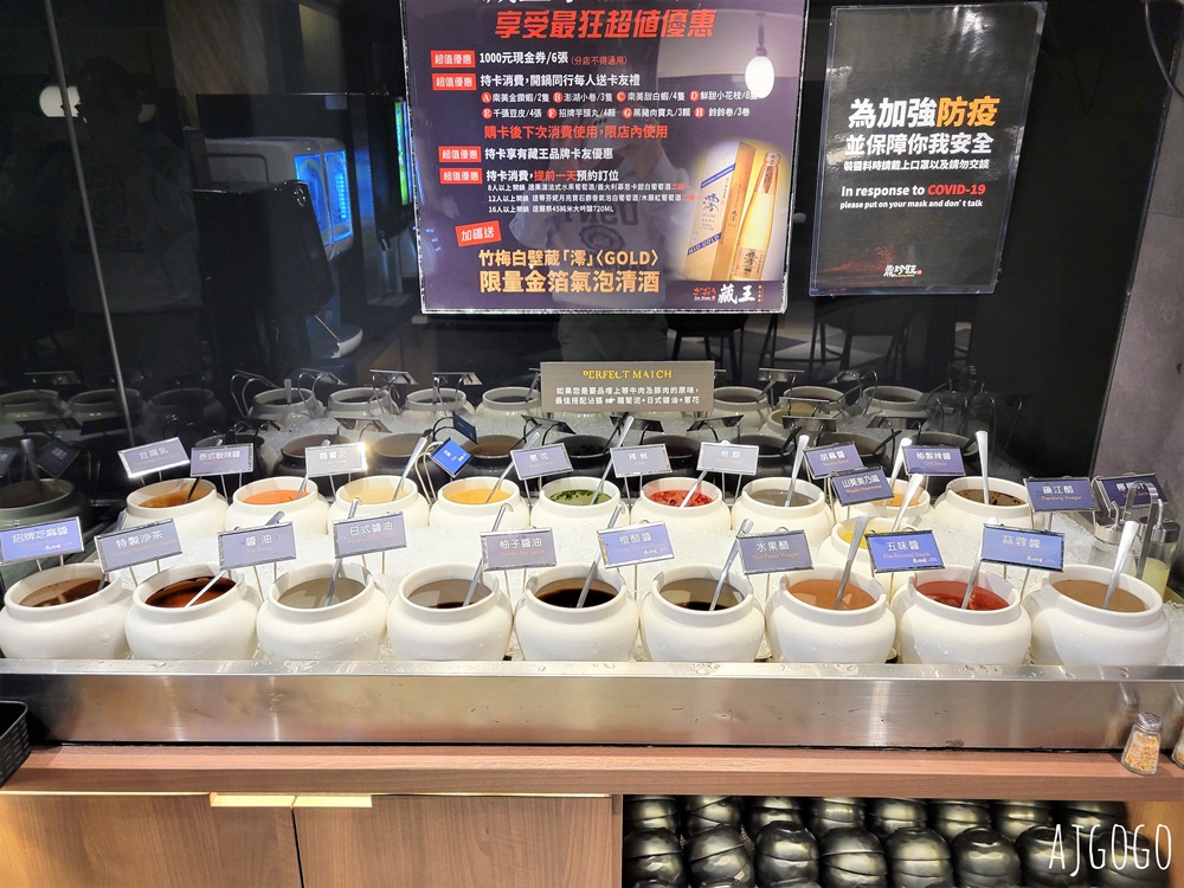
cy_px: 444
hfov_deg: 67.3
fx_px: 889
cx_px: 592
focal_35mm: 26
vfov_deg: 53.1
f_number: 1.8
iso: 200
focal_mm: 5.4
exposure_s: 1/39
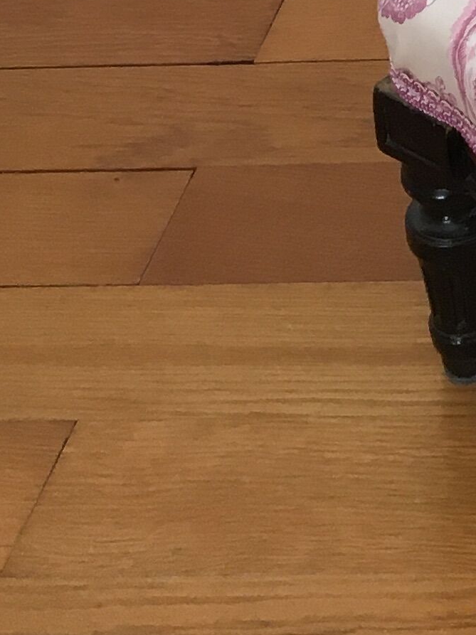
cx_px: 983
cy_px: -772
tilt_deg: -18.5
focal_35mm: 131
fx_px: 2404
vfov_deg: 12.5
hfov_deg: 10.3
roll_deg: +0.3
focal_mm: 4.15
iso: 32
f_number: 2.2
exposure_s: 1/33
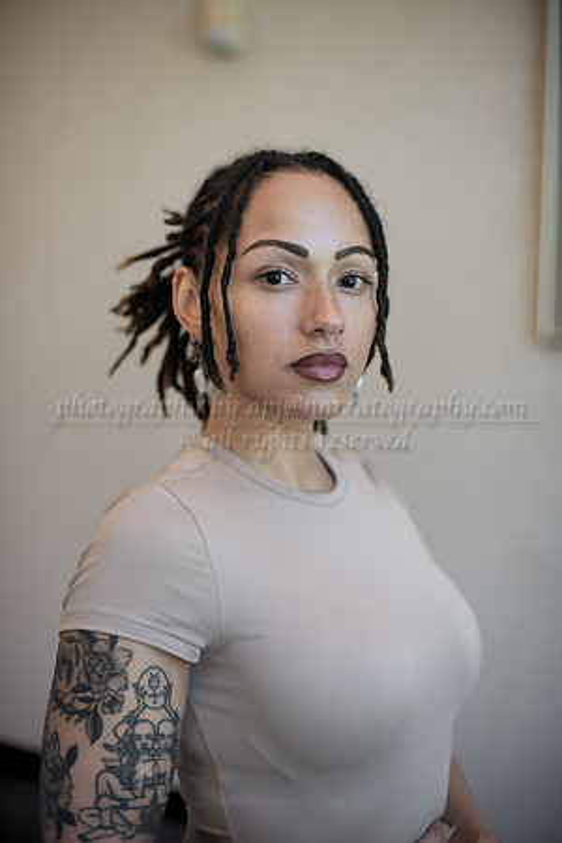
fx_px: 1171
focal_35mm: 50
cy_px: 422
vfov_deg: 39.6
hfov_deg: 27.0
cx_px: 281
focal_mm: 50
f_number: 2
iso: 200
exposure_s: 1/160
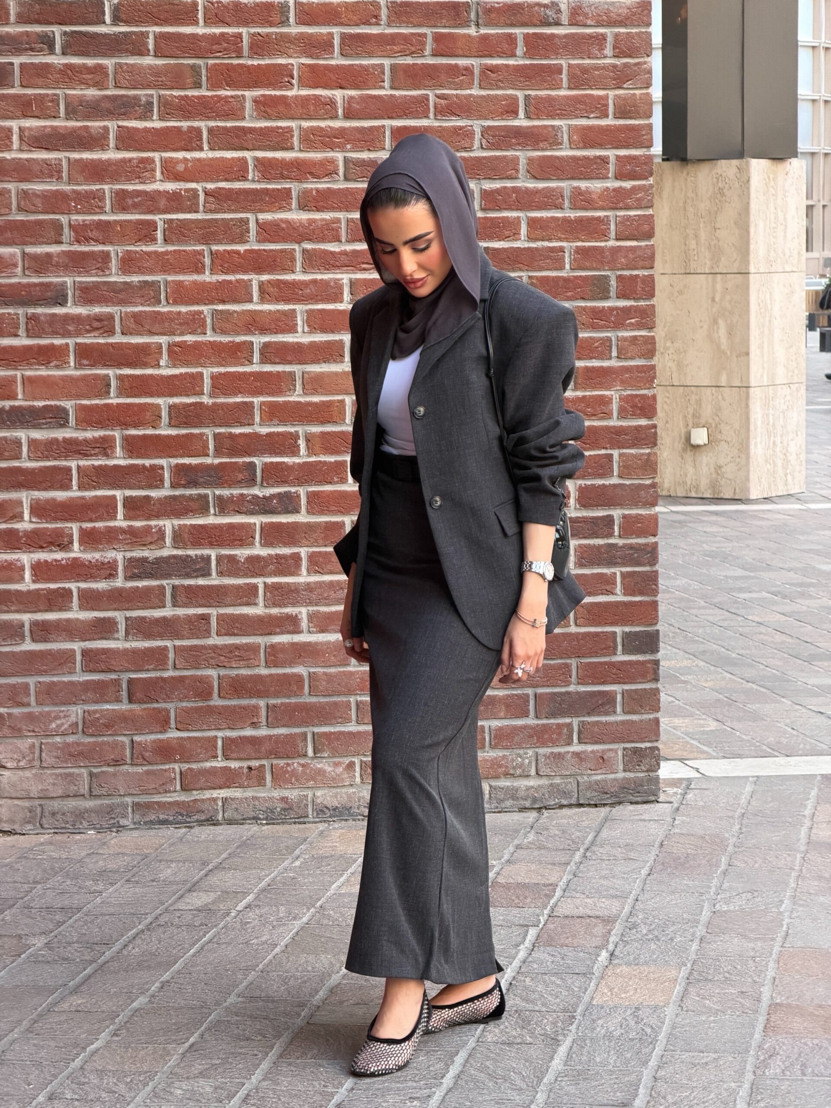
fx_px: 3201
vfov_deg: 19.6
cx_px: 416
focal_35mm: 100
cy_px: 554
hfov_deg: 14.8
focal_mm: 16.89
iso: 200
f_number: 2.8
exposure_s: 1/121
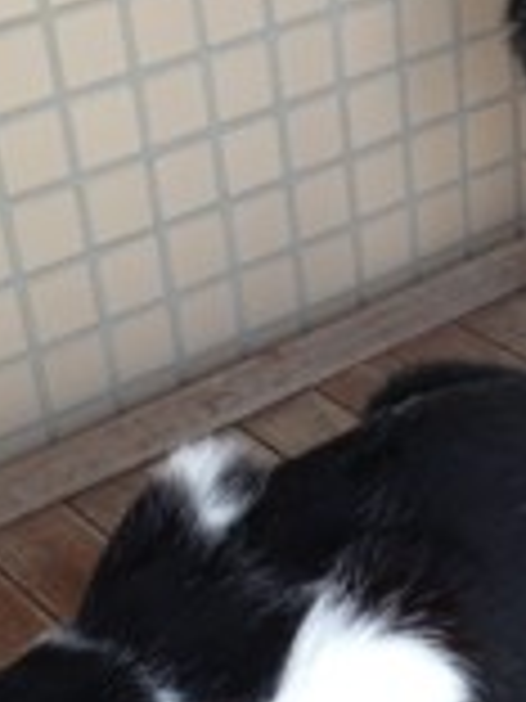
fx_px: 1925
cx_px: 499
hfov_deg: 15.3
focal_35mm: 95
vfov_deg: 20.4
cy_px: 549
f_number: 2.4
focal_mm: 4.12
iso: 50
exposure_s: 1/133
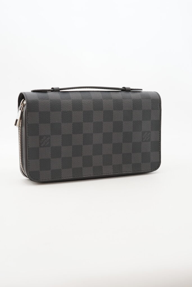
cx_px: 96
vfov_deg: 39.6
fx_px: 400
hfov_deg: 27.0
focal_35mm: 50
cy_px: 144
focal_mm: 50
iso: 640
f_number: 6.3
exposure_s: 1/10
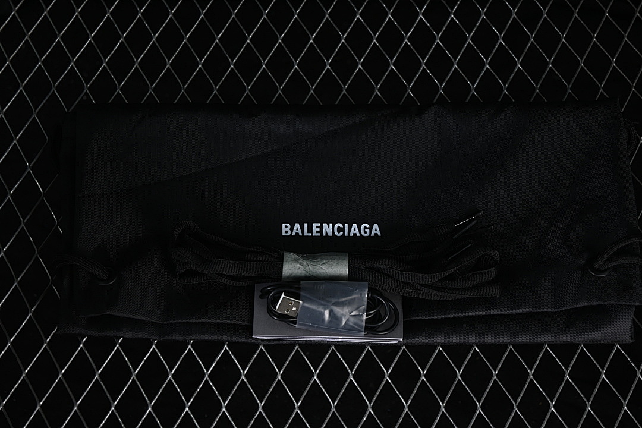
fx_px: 1337
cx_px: 321
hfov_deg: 27.0
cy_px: 214
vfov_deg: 18.2
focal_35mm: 75
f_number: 6.3
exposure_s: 1/50
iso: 160
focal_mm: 50
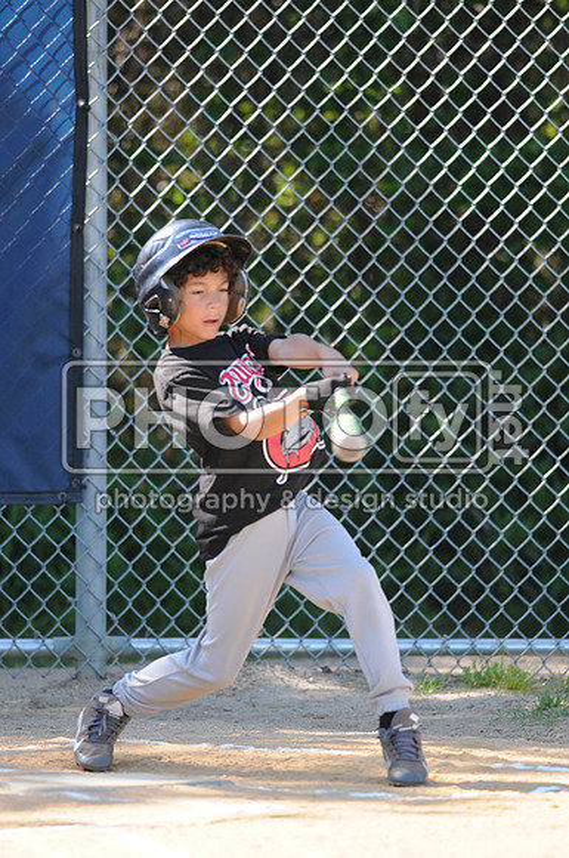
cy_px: 429
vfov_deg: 4.6
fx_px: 10700
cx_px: 284
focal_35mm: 450
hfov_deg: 3.0
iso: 400
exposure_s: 1/640
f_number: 4
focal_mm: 300
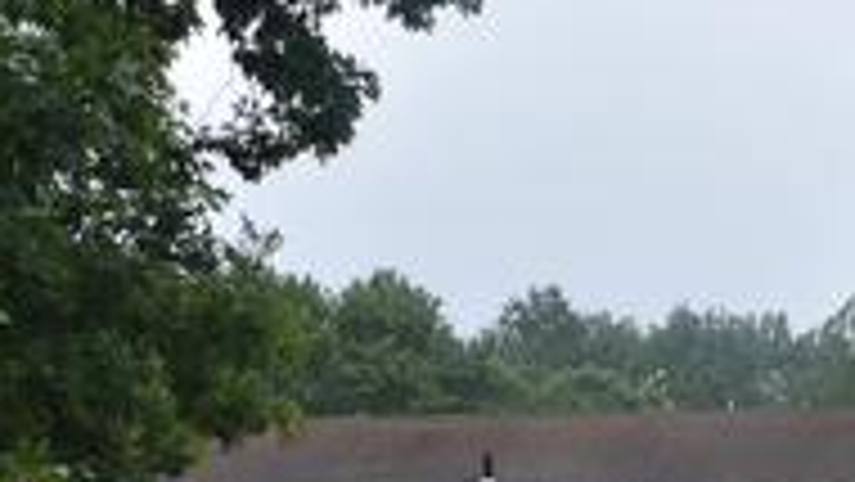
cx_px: 788
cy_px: 644
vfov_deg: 11.1
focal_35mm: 106
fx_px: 2404
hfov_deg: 19.7
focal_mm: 20
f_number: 5
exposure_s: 1/200
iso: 100
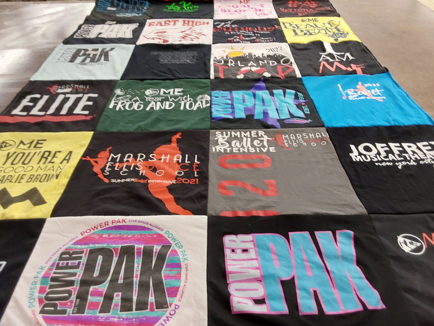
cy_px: 163
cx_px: 217
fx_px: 351
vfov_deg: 49.7
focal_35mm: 28
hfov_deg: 63.4
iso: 125
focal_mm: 2.91
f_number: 1.9
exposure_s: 1/50
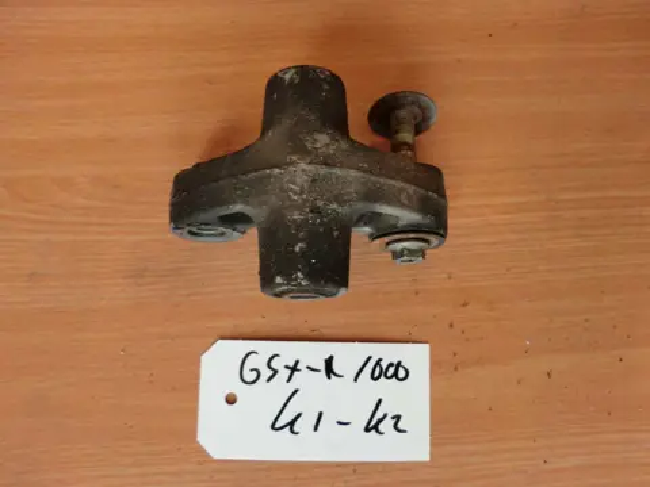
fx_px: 507
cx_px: 325
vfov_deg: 51.4
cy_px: 244
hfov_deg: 65.3
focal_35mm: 27
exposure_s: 1/60
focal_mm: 4.9
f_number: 3.2
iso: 125
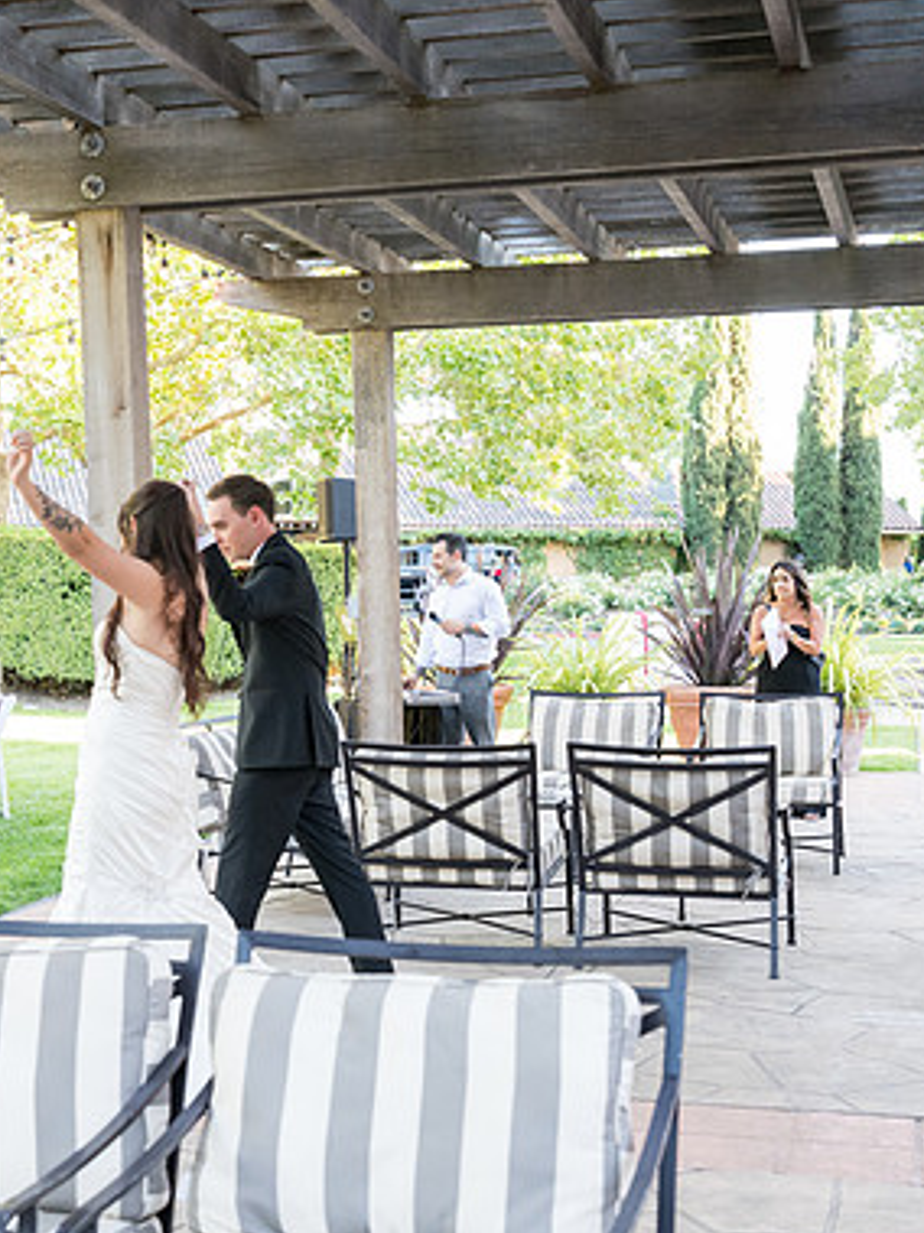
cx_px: 251
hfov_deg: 25.8
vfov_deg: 34.4
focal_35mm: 56
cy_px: 620
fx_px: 1994
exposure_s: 1/400
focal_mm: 38
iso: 2500
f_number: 4
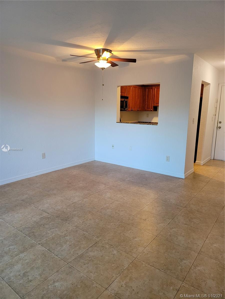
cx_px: 112
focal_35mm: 26
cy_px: 150
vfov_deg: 67.3
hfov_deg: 53.1
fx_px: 225
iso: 320
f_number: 1.8
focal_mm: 5
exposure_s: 1/119
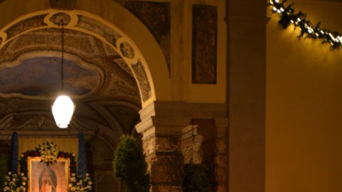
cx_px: 53
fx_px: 354
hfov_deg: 47.8
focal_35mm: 39
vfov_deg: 27.3
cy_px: 222
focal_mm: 17
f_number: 3.2
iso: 1600
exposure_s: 1/40
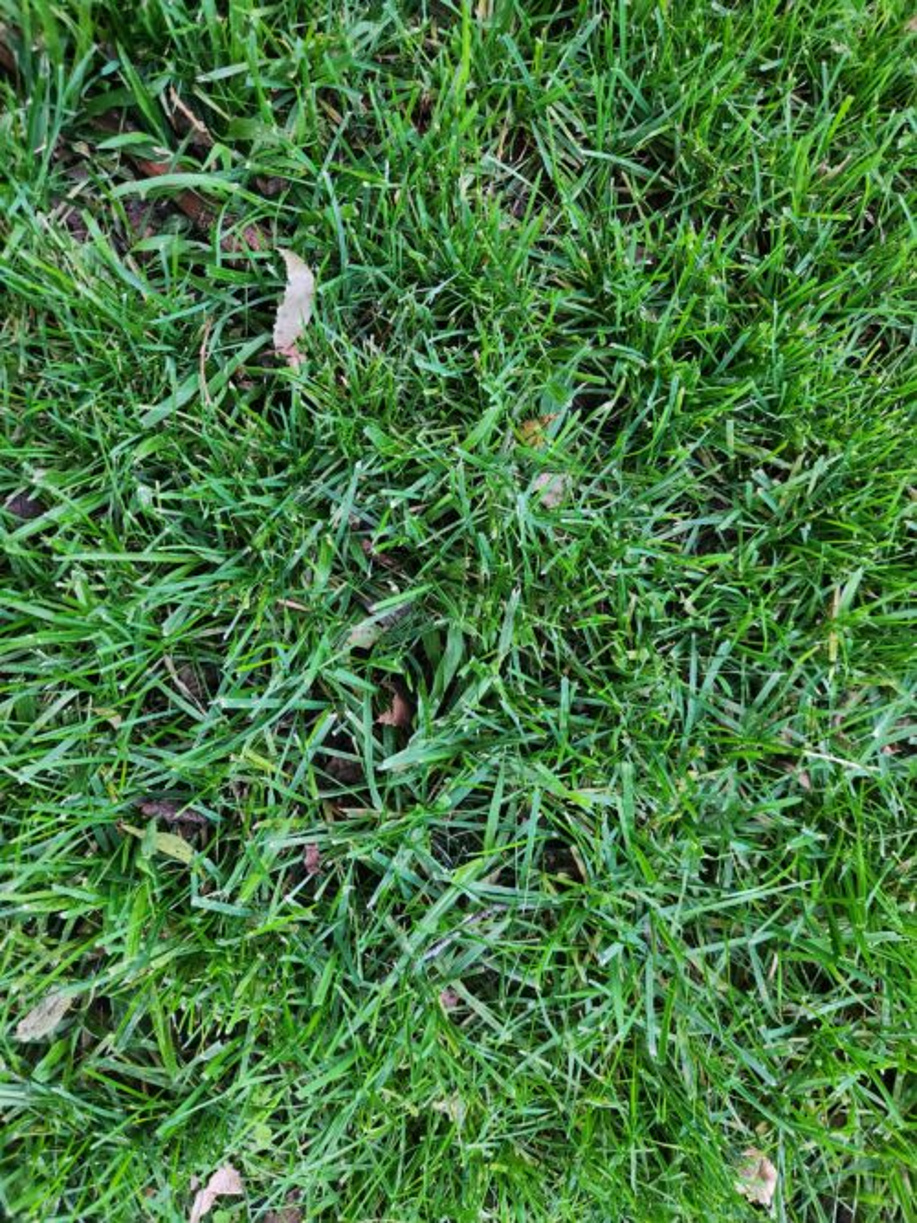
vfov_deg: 73.9
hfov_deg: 58.9
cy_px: 612
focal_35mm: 23
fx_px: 813
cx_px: 458
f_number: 1.8
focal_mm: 5.4
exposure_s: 1/50
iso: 640
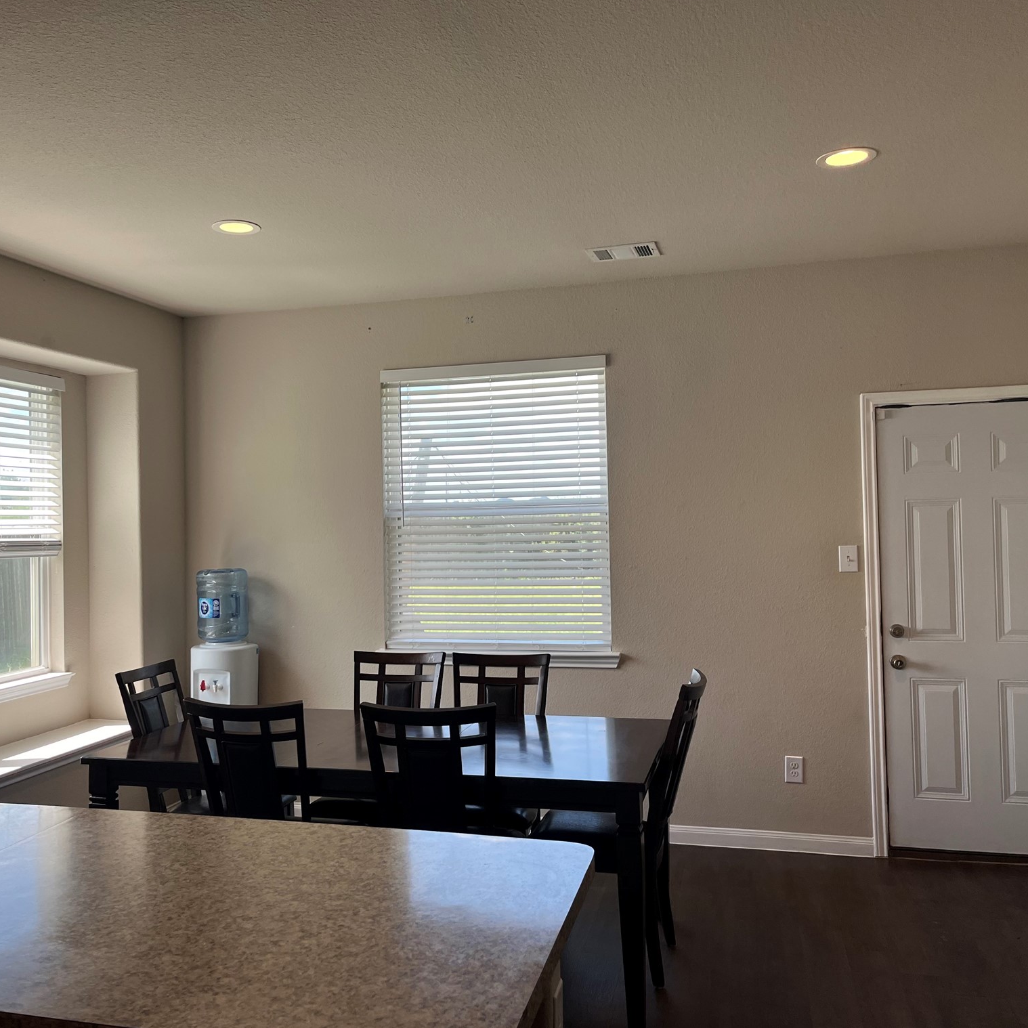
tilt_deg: +0.3
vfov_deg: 52.5
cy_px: 510
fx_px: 1042
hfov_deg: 52.4
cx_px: 441
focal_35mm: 31
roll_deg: +1.6
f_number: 1.6
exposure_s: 1/267
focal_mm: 5.1
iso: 40
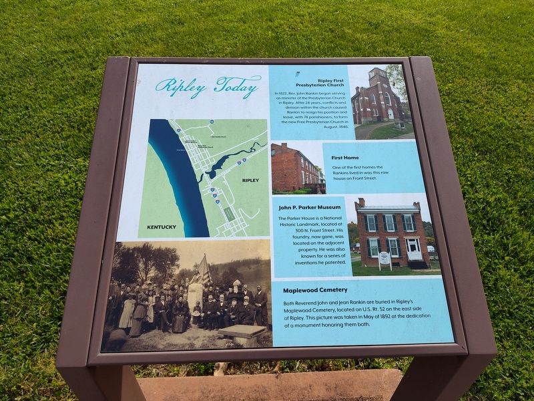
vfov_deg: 58.9
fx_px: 355
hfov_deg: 73.9
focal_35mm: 23
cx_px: 267
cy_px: 200
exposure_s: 1/1012
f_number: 1.8
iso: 100
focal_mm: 5.56
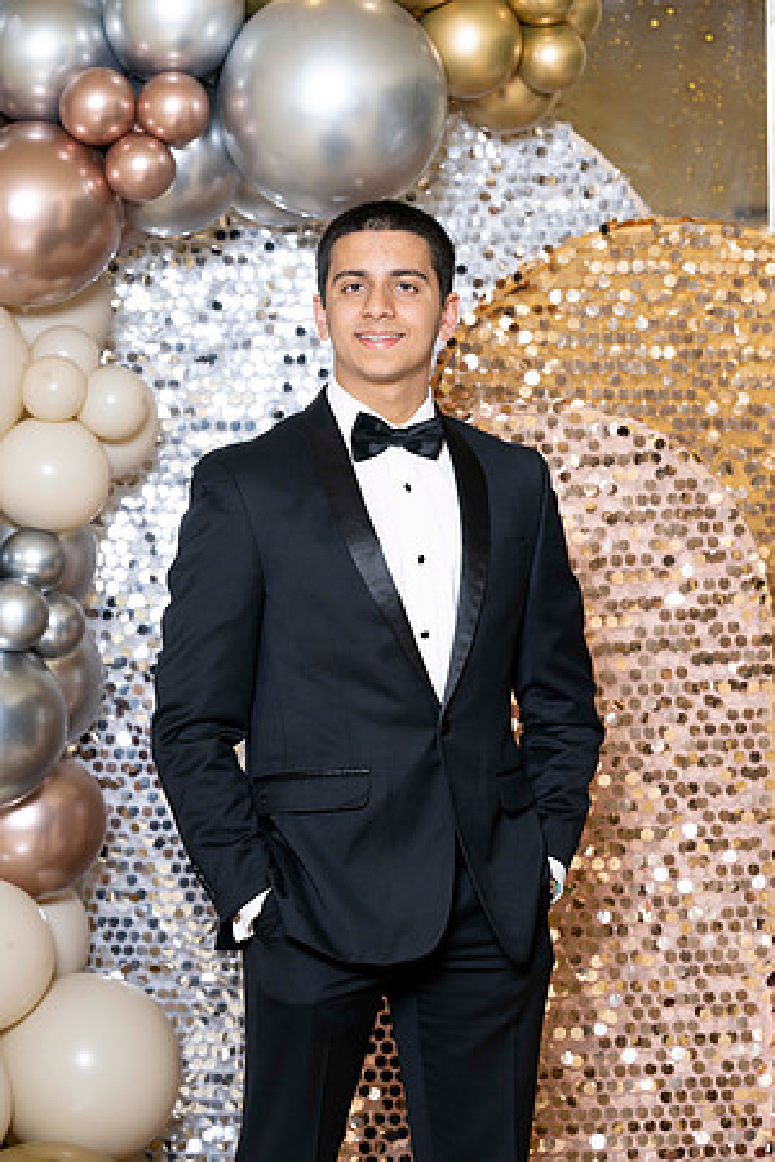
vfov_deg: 15.2
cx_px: 388
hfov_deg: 10.2
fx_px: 4359
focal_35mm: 135
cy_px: 581
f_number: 5.6
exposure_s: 1/200
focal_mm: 135
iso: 250
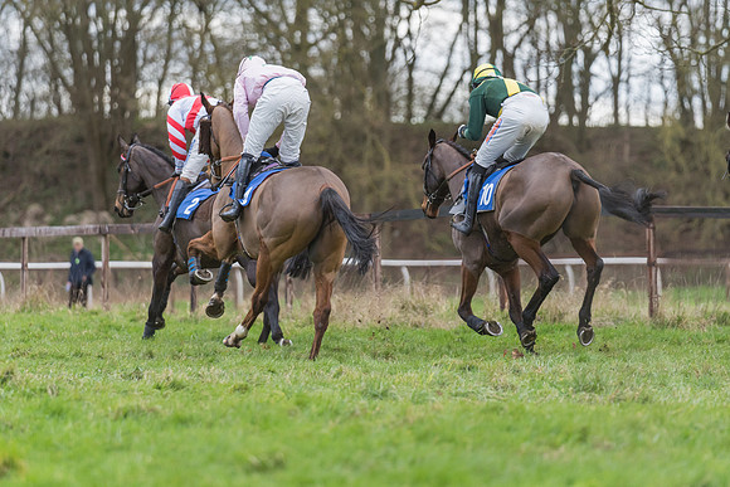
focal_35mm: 271
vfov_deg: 5.1
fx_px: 5494
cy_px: 185
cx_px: 375
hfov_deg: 7.6
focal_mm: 178
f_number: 2.8
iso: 1000
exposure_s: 1/1000
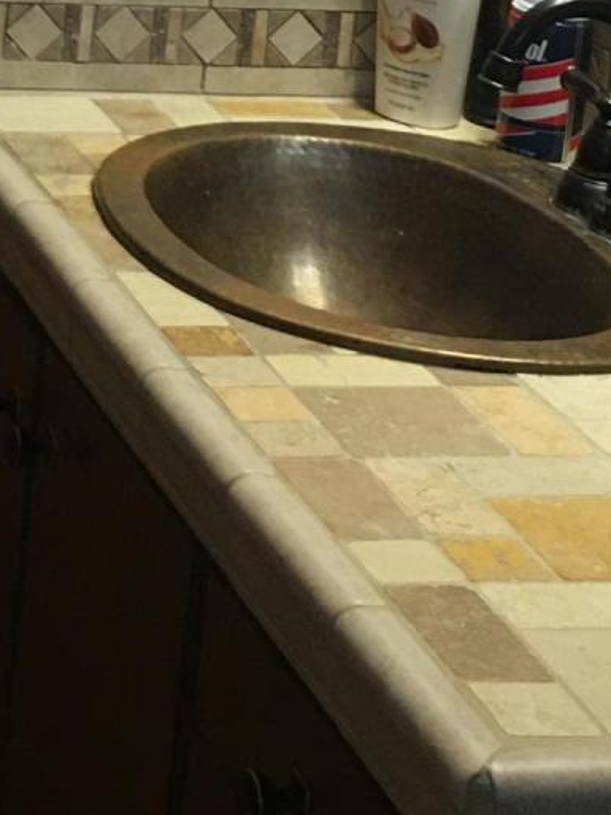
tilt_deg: -8.9
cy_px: -183
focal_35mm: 113
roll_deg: -3.6
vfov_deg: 16.6
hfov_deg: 12.6
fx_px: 2658
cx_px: -222
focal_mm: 4.15
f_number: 2.2
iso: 40
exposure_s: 1/30
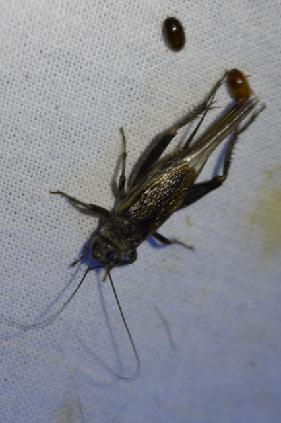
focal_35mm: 82
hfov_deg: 16.5
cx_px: 140
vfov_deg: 24.6
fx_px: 967
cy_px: 212
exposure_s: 1/40
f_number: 5.6
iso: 400
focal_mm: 55
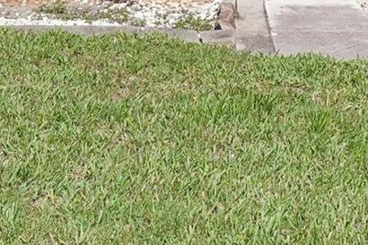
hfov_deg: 24.7
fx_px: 838
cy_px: -222
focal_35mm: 82
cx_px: 237
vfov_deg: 14.3
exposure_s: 1/125
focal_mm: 14
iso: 50
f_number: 8
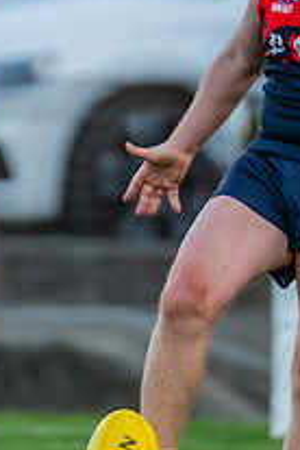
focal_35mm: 1496
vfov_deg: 1.4
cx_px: 182
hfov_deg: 0.9
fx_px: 18699
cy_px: 105
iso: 1400
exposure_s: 1/1600
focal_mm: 300
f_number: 2.8
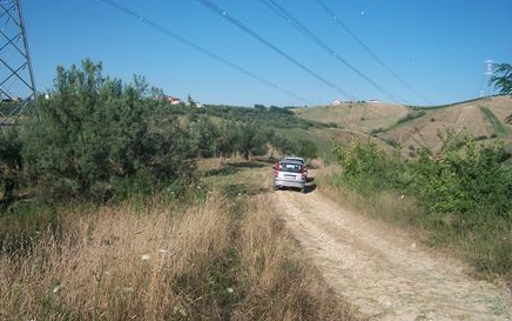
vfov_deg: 36.3
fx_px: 489
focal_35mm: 35
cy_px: 175
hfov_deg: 55.3
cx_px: 250
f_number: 5.5
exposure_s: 1/500
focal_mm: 5.7
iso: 80
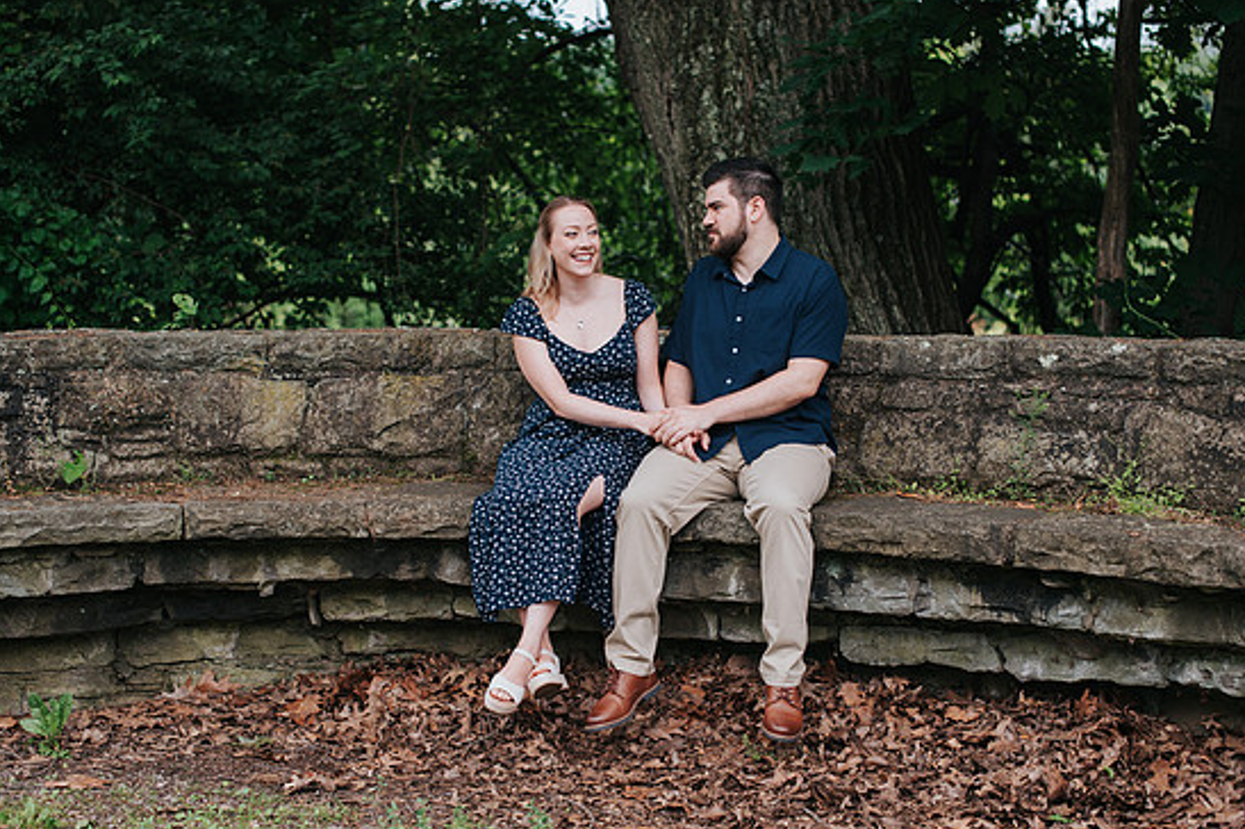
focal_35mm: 58
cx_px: 612
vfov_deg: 23.3
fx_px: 2005
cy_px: 455
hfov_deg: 34.5
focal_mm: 50
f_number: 2.8
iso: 125
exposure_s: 1/320
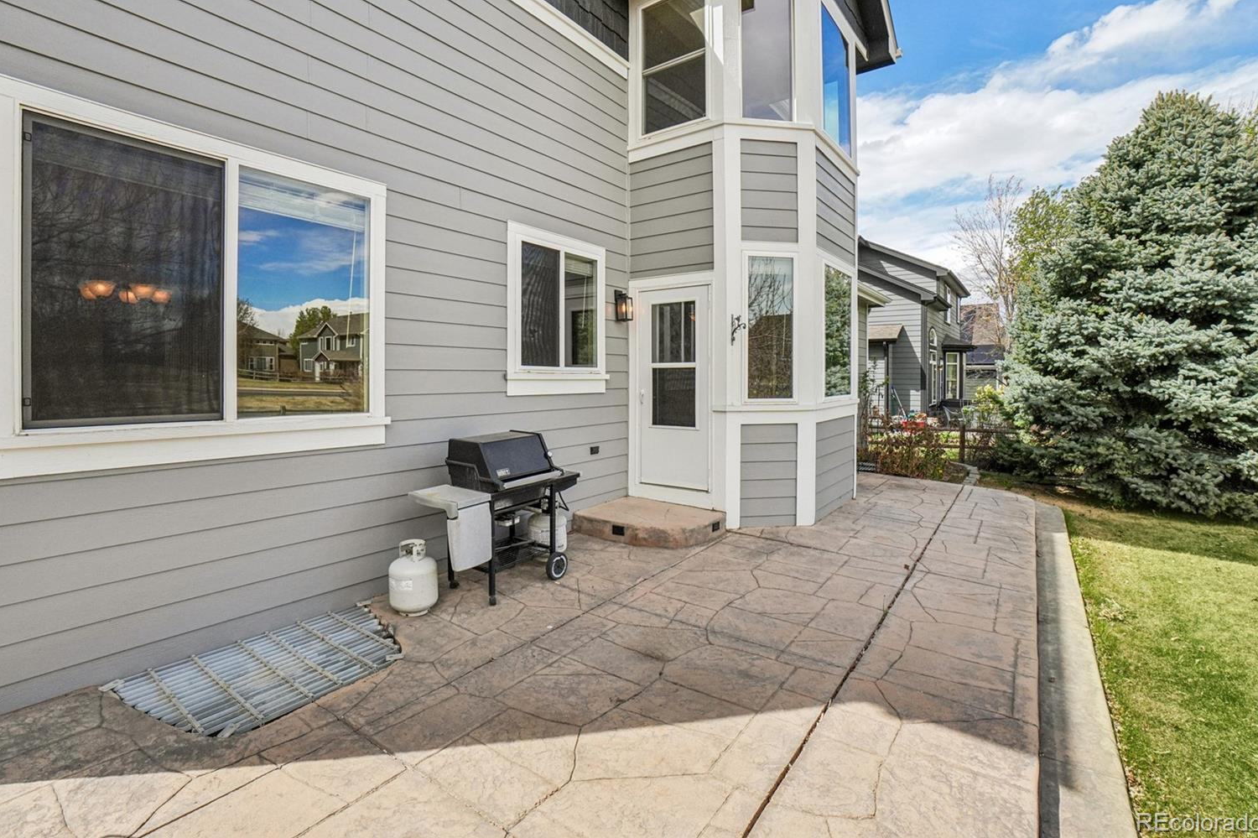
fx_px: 559
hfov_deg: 96.7
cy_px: 393
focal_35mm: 16
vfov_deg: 73.6
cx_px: 601
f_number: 8
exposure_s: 1/800
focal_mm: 10
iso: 400
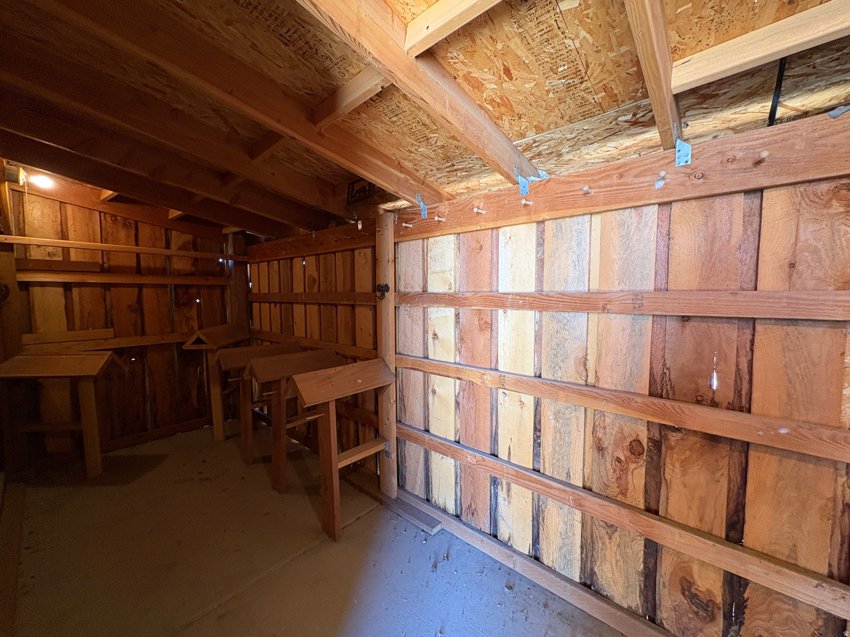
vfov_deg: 85.7
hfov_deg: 102.1
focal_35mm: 14
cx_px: 425
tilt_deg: -2.5
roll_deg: +0.2
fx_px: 344
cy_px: 318
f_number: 2.2
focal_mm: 2.22
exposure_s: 1/60
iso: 200
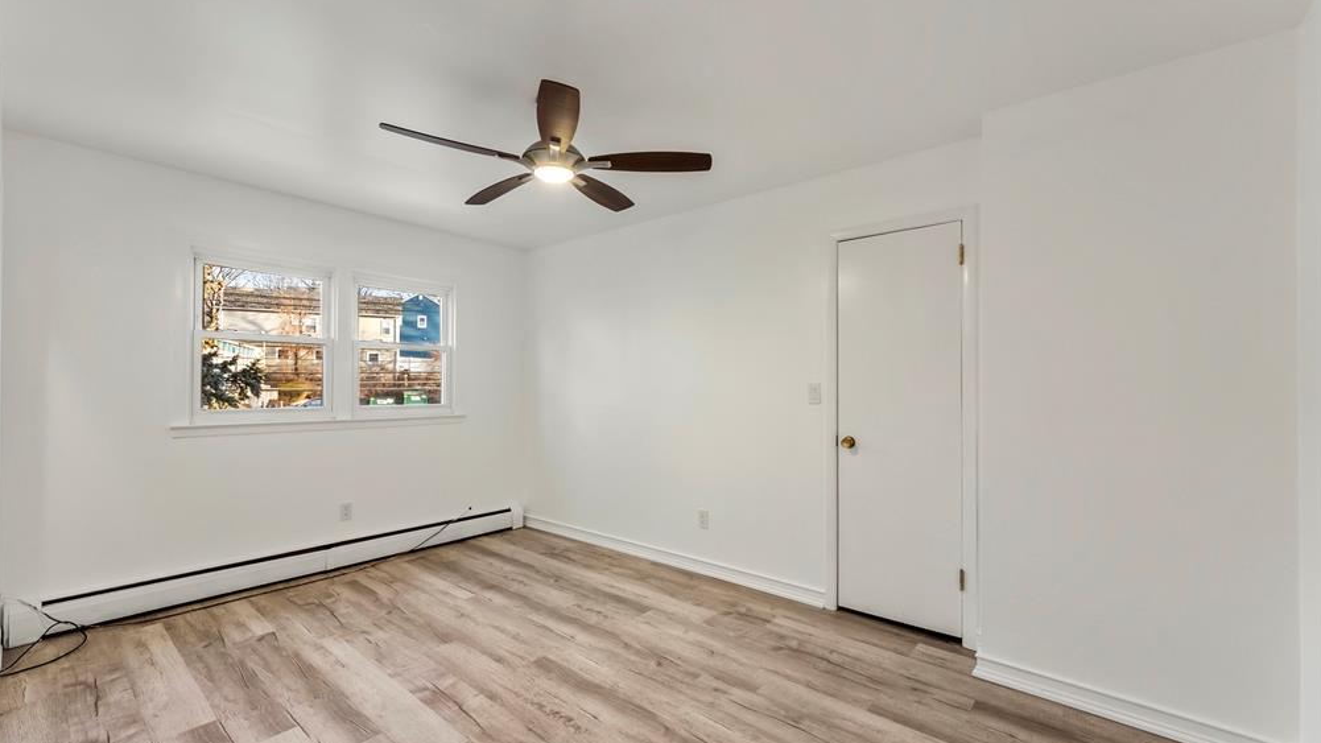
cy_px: 379
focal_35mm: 15
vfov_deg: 70.5
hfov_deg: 103.0
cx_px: 651
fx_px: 525
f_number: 8
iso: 500
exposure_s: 1/8
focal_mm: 14
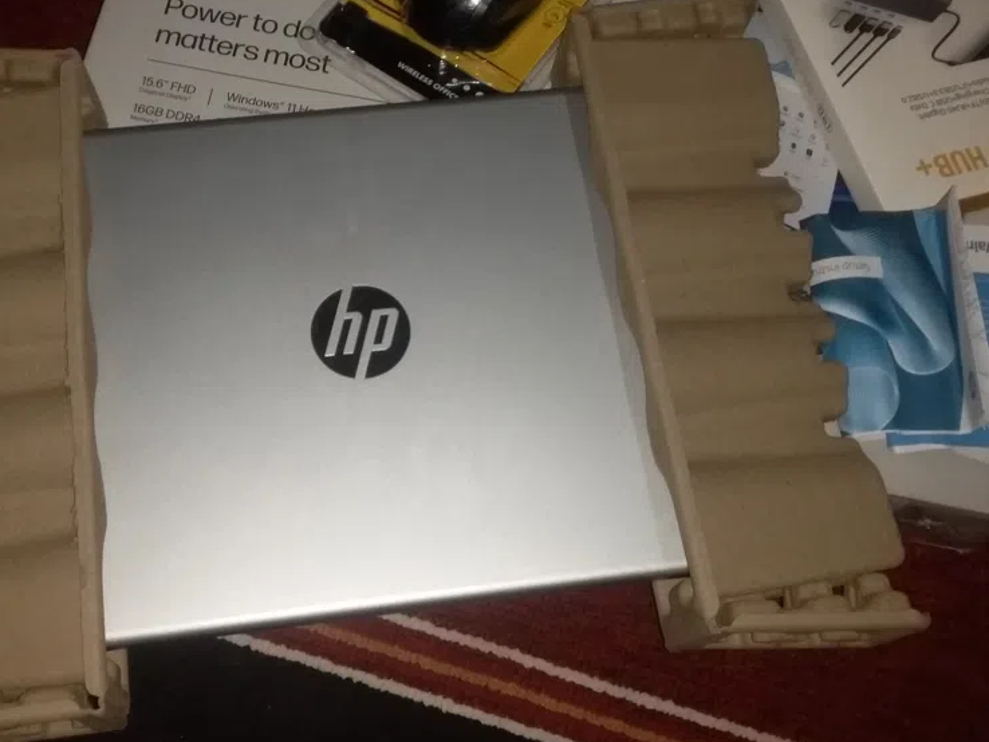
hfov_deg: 43.7
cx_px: 422
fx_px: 1229
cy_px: 307
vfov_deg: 33.5
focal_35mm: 43
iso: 64
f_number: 2.2
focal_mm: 3.3
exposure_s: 1/50
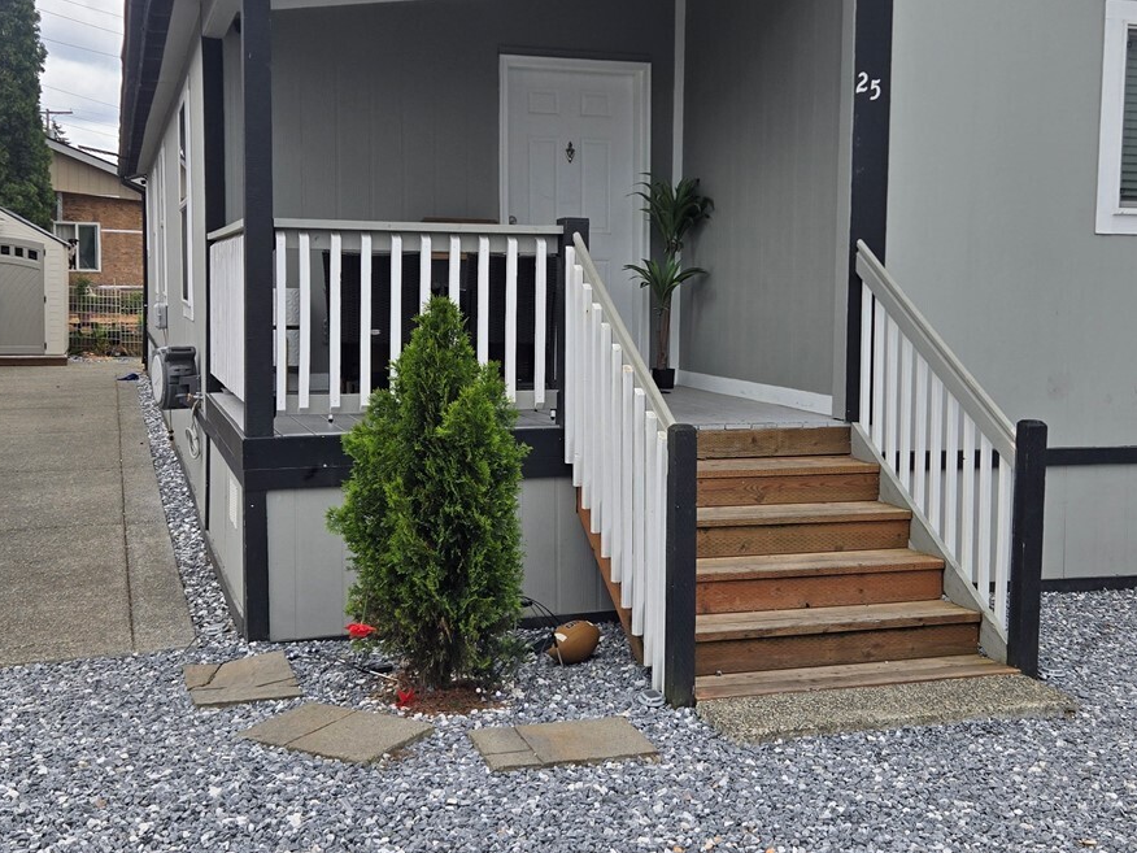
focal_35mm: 42
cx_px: 611
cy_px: 362
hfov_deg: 44.8
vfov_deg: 34.3
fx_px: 1380
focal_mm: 5.4
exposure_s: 1/1406
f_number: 1.8
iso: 25
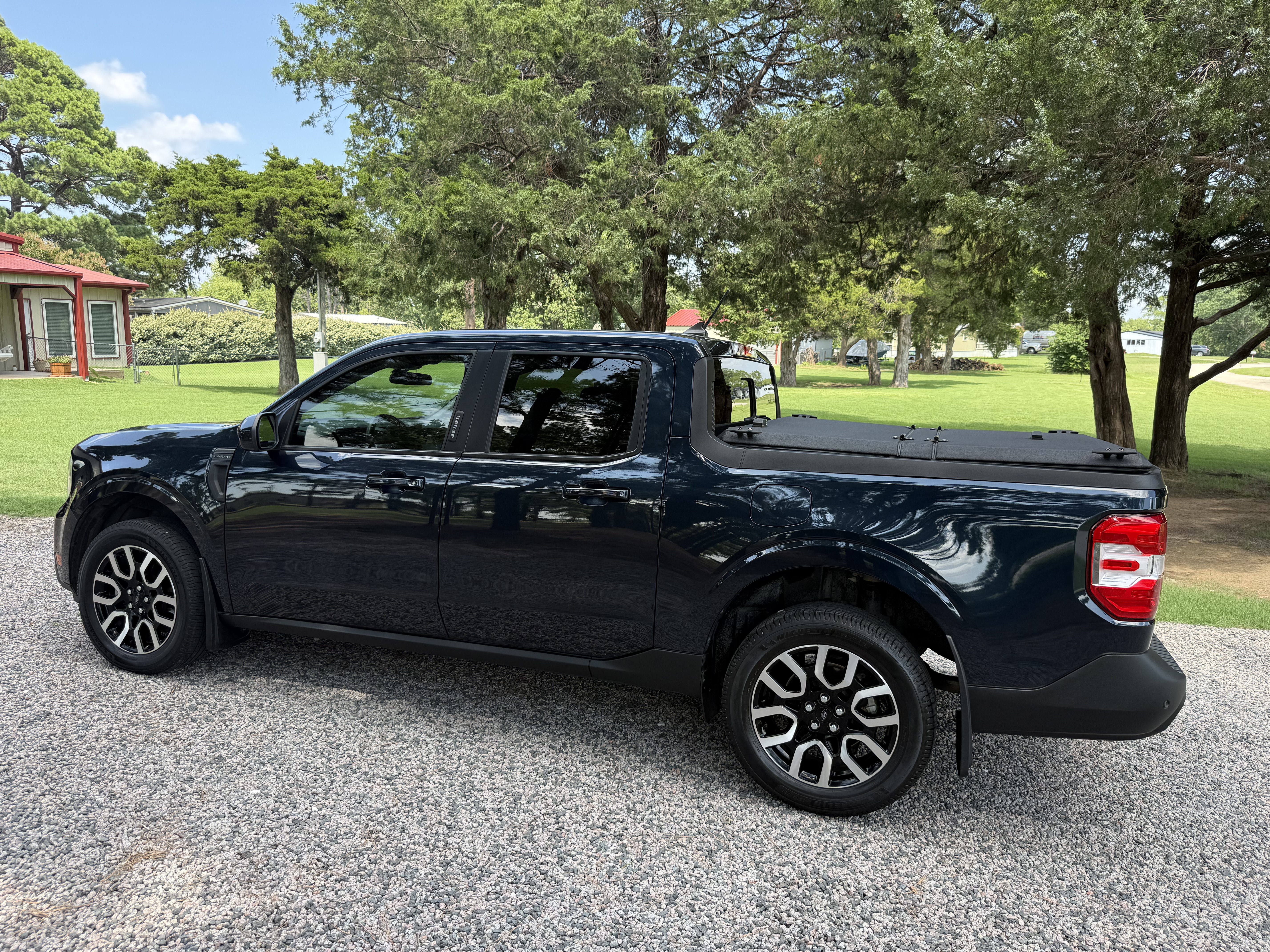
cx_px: 635
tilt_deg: -8.3
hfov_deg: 71.6
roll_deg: -0.8
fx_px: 881
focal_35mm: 24
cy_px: 476
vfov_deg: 56.8
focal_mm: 6.76
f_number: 1.78
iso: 80
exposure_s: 1/539
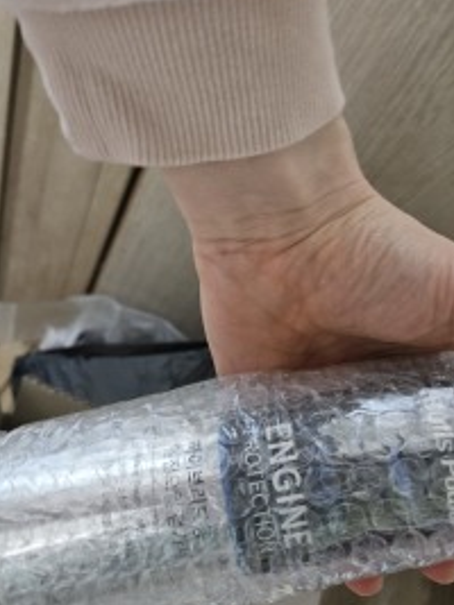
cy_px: 310
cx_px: 288
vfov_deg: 58.4
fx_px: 543
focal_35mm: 31
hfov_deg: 45.0
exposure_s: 1/24
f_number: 1.8
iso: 640
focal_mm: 5.4
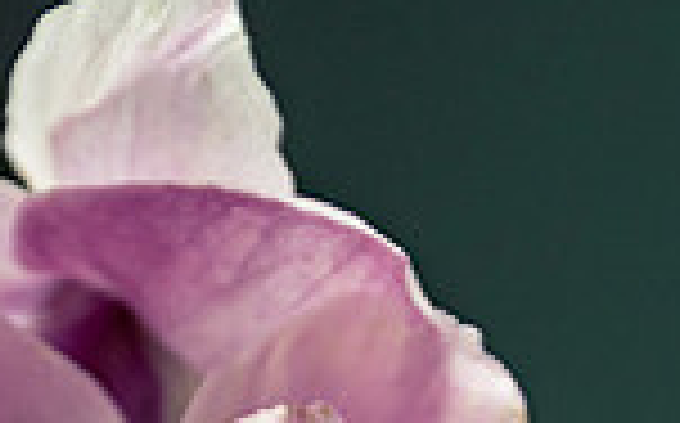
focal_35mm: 1088
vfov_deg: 1.2
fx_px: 20141
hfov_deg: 1.9
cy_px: 751
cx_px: 0
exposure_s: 1/400
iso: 400
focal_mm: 185
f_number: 5.6
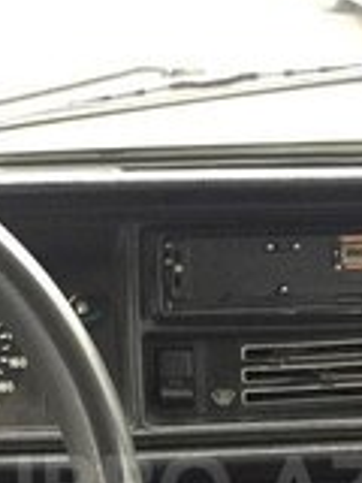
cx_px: 151
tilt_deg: -23.7
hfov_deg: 16.4
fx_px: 1255
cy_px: 489
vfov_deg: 21.0
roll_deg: +0.3
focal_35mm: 90
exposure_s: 1/33
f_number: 2.2
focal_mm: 4.15
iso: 250
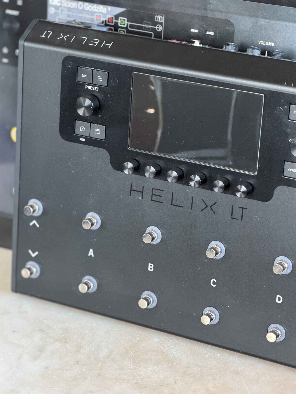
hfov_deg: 13.6
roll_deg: -2.4
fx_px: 1243
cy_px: 197
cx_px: 150
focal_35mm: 109
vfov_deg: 18.0
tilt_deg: -22.7
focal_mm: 16.89
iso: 640
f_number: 2.8
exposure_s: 1/76
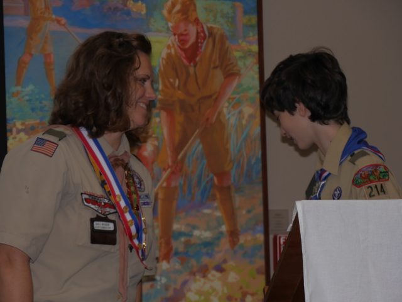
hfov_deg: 14.3
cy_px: 151
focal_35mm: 138
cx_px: 201
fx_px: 1603
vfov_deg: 10.7
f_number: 5.4
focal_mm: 69
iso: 200
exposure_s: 1/125
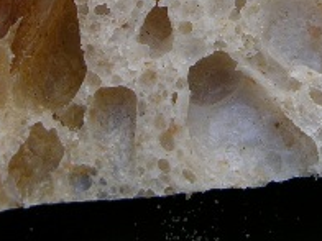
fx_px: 2251
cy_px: -139
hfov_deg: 8.2
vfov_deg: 6.1
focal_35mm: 242
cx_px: 264
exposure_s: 1/47.5
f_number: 3.8
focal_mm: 18.8
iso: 50
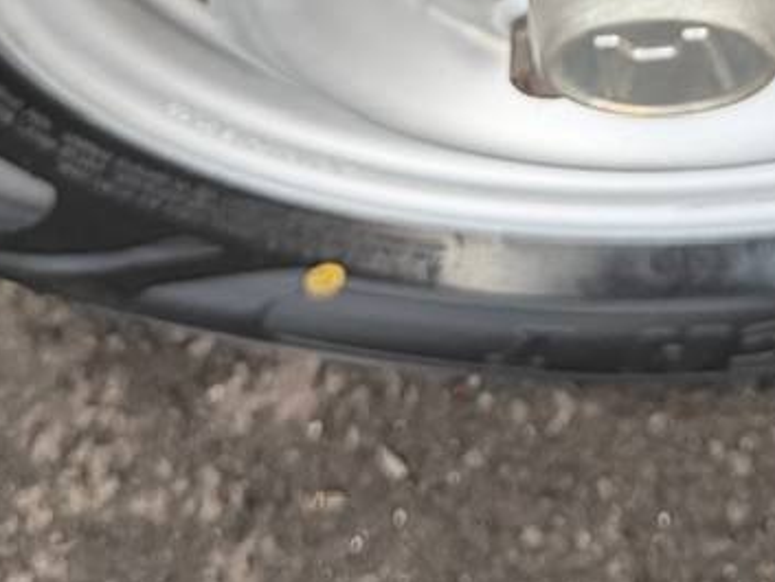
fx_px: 1948
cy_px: -459
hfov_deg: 22.2
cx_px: 632
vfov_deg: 14.9
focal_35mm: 87
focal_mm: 6.76
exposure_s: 1/52
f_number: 1.78
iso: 800
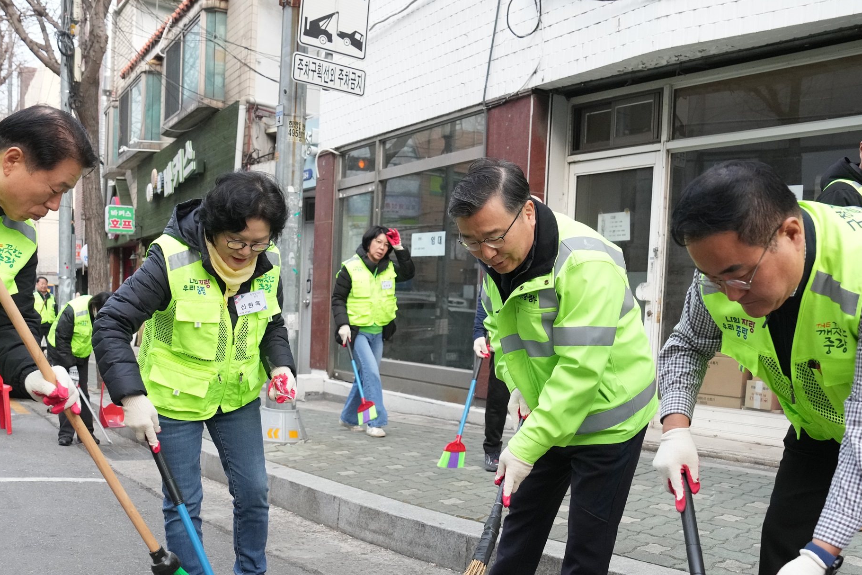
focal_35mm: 37
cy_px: 419
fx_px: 886
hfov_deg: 51.9
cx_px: 417
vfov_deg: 35.3
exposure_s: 1/640
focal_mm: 24
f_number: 4.5
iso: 3200
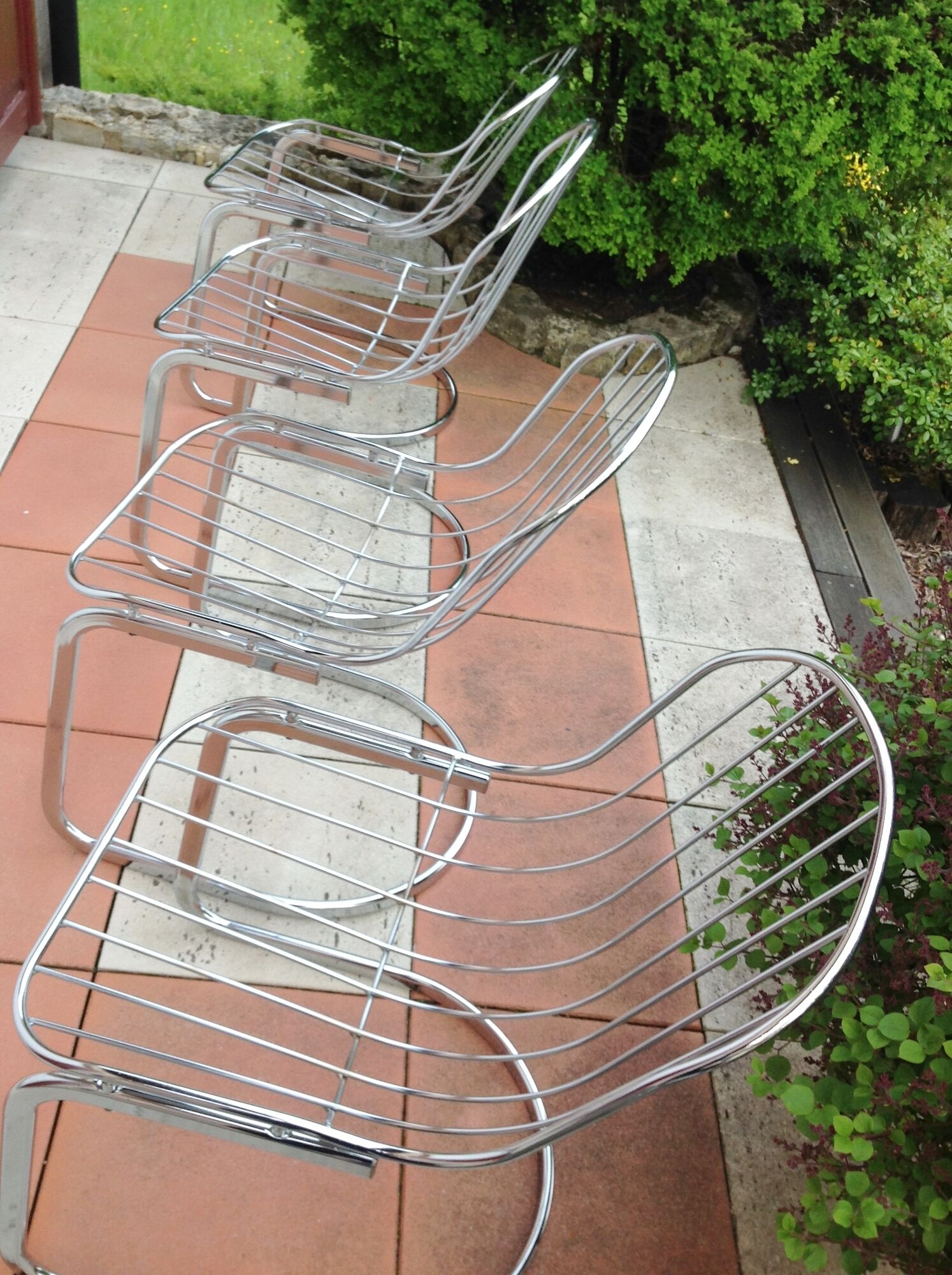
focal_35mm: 35
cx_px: 476
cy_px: 638
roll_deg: -10.9
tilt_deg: -42.0
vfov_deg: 52.7
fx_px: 1287
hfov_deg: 40.6
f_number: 2.4
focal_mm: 4.28
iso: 50
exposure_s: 1/120
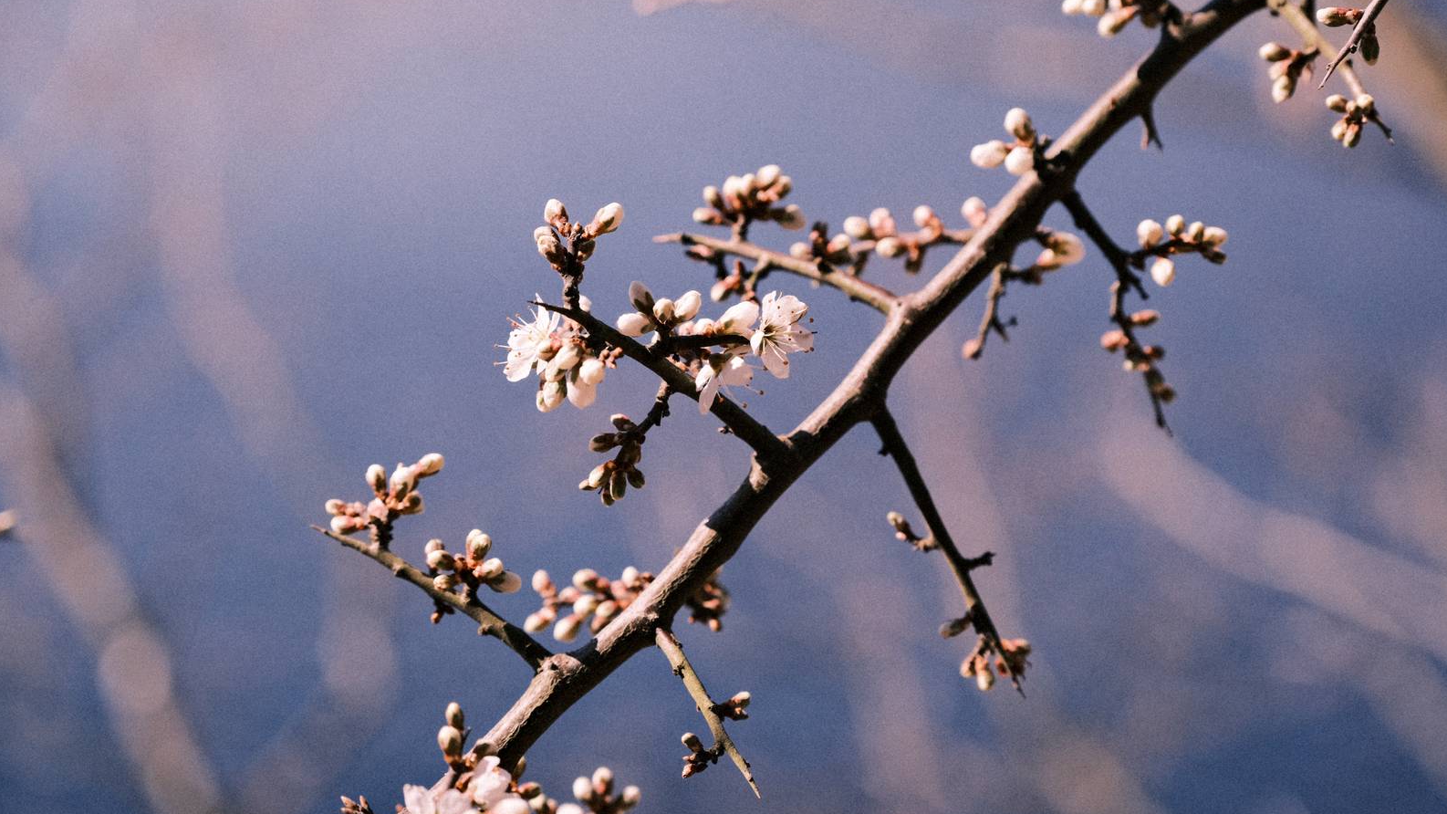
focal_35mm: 111
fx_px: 4259
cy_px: 461
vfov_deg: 10.9
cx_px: 725
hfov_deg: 19.3
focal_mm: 70
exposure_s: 1/2400
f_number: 5
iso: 640
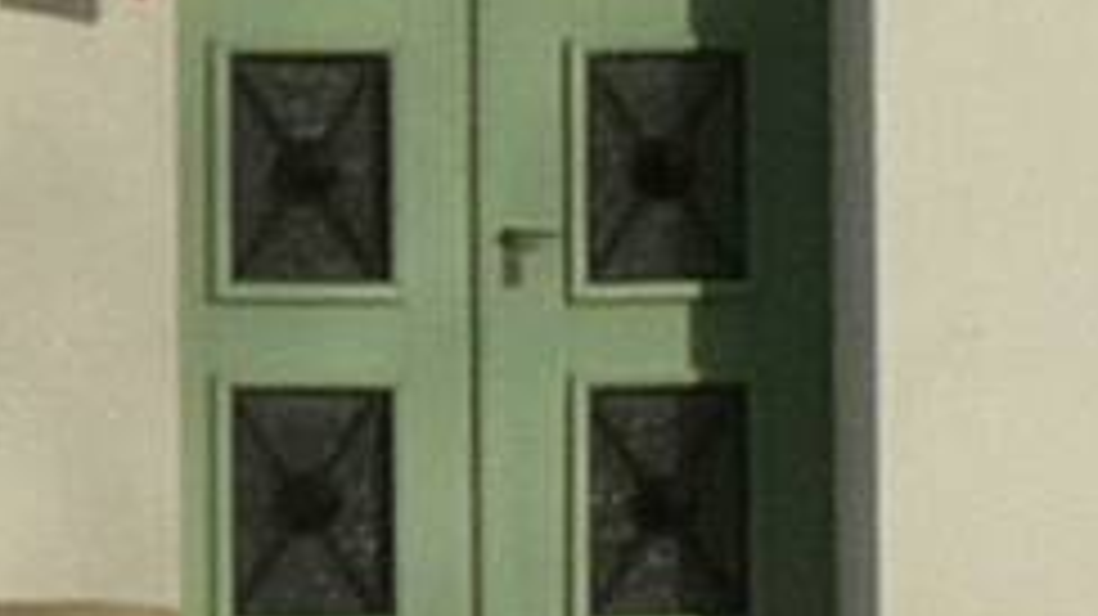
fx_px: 12485
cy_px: -49
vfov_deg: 2.8
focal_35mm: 429
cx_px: 396
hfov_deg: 5.0
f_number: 8
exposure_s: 1/400
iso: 100
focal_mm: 6
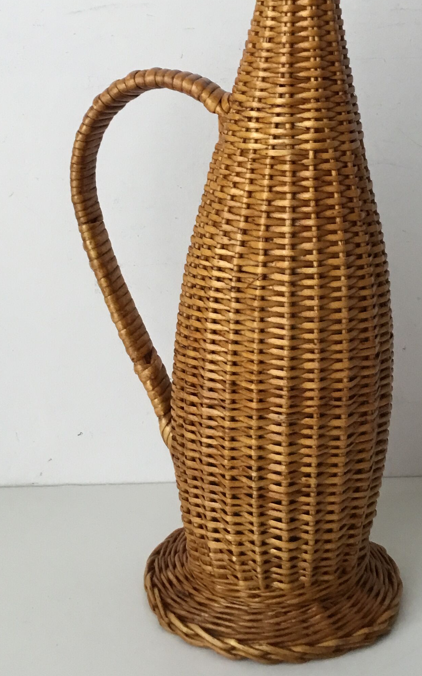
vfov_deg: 36.9
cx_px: 277
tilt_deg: -7.9
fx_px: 994
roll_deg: +0.0
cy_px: 191
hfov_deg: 23.9
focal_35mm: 54
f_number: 2.4
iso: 100
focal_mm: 3.3
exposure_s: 1/33
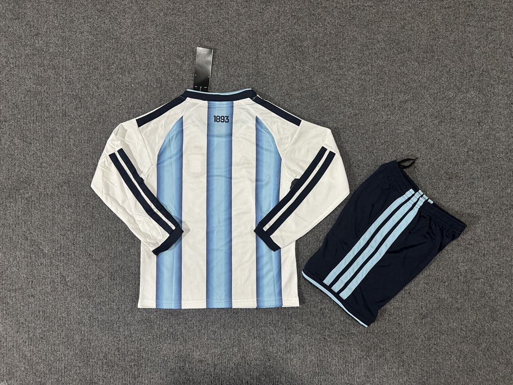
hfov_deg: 71.6
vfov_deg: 56.8
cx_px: 256
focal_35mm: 24
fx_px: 356
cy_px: 192
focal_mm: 6.76
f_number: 1.78
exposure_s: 1/50
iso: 250
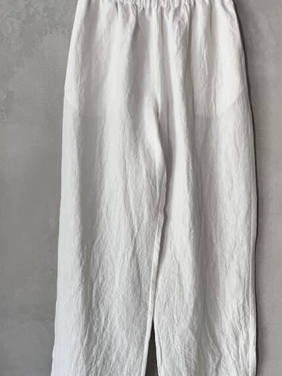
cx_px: 155
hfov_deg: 39.6
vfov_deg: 51.4
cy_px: 182
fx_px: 391
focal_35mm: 36
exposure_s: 1/87
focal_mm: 5.1
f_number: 1.6
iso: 125
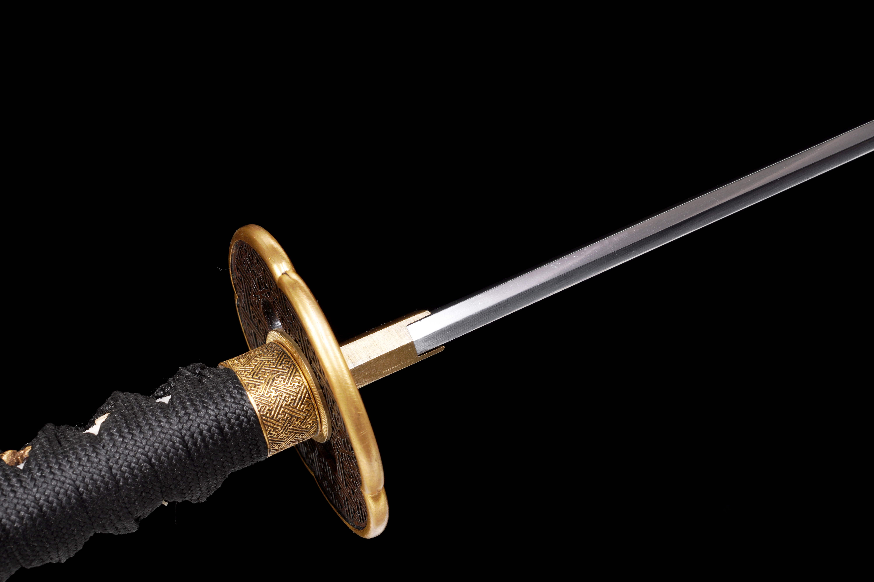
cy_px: 291
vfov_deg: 18.2
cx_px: 437
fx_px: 1821
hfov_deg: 27.0
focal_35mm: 75
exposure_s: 1/160
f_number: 11
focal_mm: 50
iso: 100
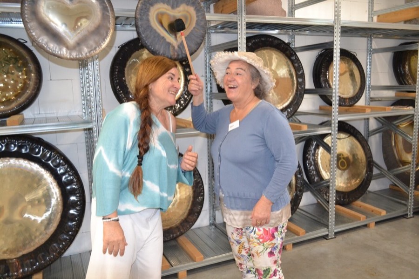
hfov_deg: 62.0
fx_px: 349
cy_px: 140
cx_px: 210
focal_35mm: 30
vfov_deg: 43.6
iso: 1400
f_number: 3.8
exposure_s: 1/60
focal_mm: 20
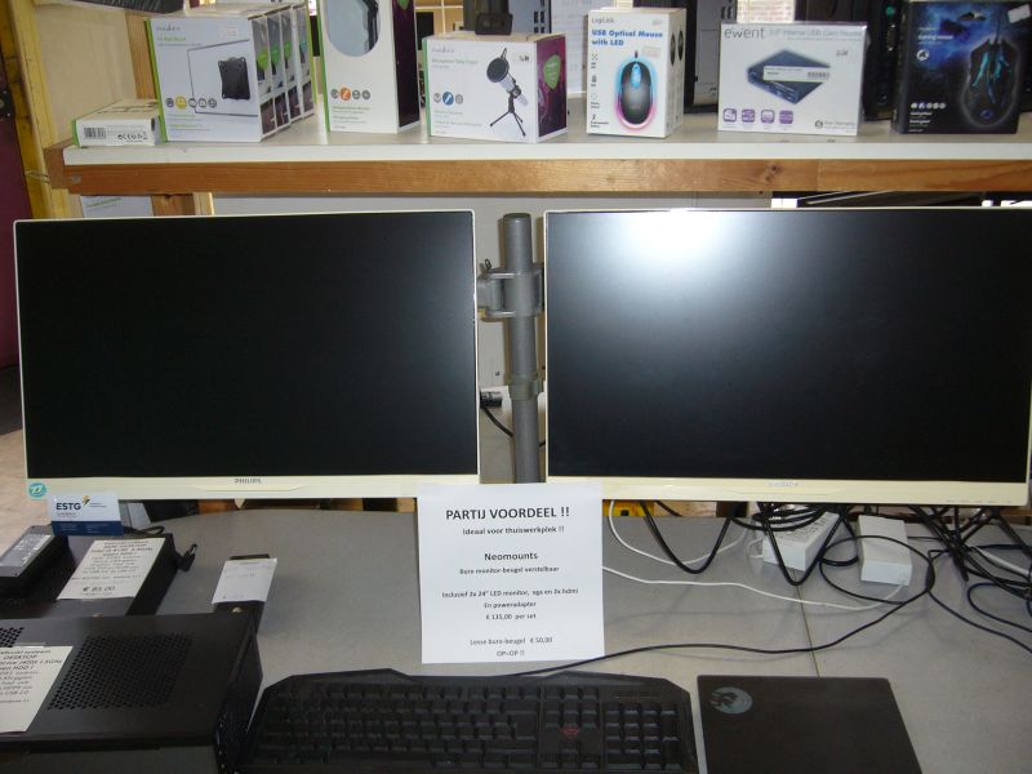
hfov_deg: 52.6
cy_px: 387
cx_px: 516
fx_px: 1043
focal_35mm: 35
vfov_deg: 40.7
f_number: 2.8
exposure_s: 1/30
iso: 100
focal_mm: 5.8
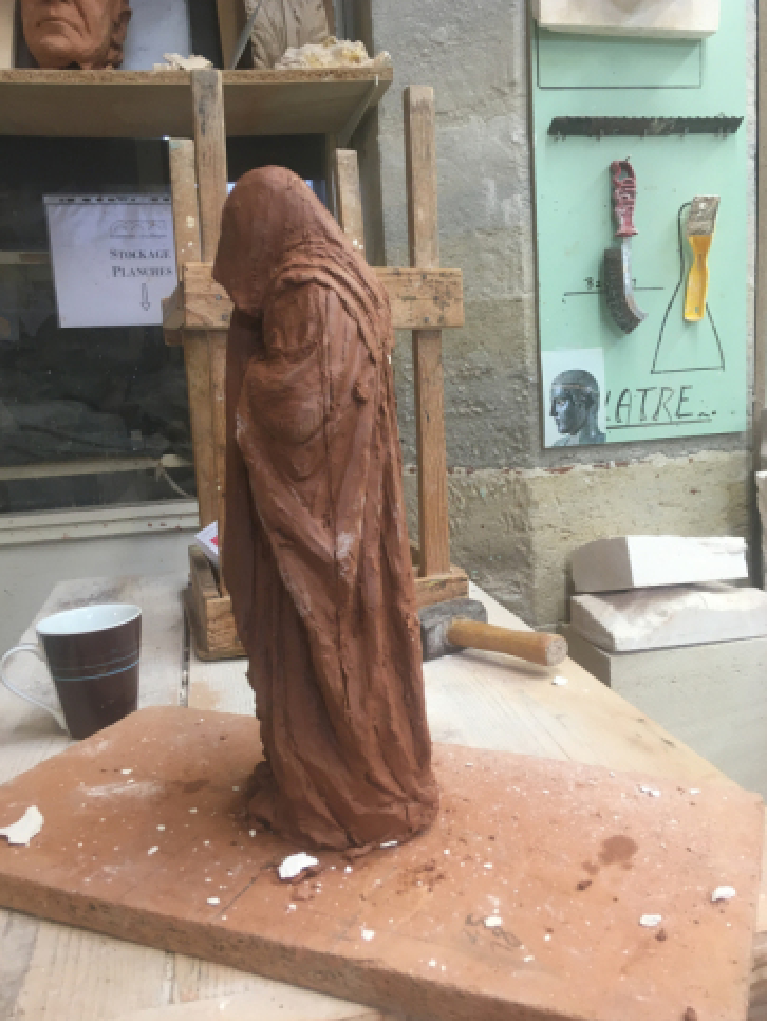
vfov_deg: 59.9
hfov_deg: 46.8
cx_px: 394
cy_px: 497
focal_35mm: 30
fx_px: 885
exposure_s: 1/33
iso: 100
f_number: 2.2
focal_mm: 4.15
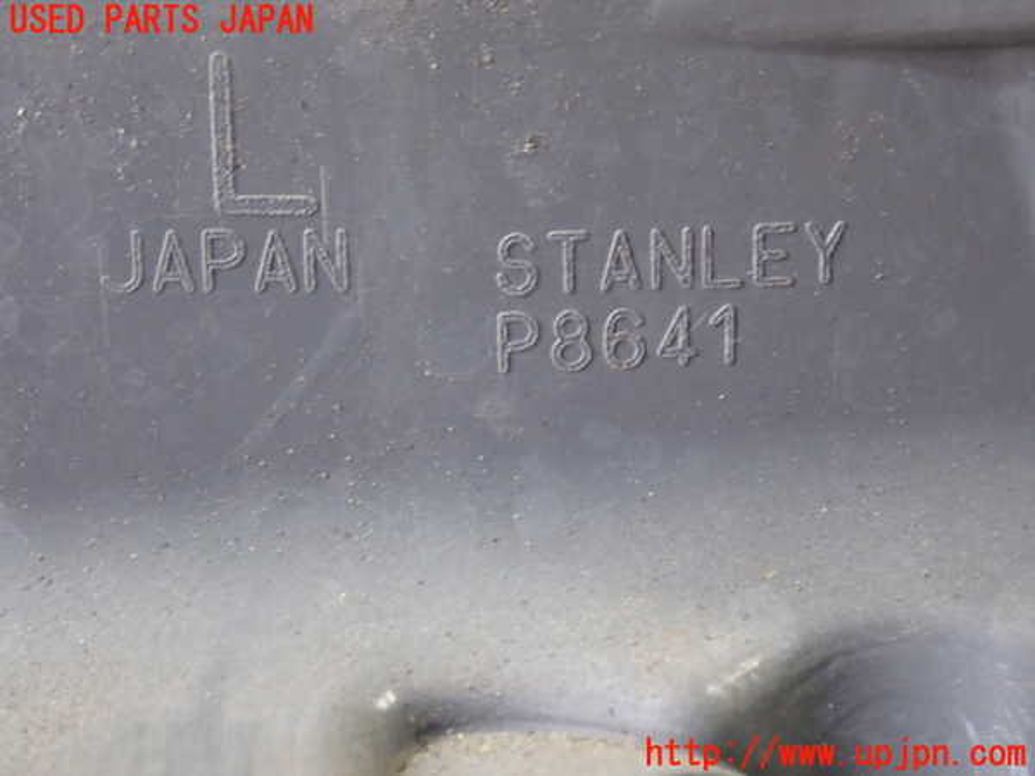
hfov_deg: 36.2
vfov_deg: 27.5
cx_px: 518
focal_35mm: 53
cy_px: 388
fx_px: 1585
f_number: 3.4
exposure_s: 1/50
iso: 800
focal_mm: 9.61
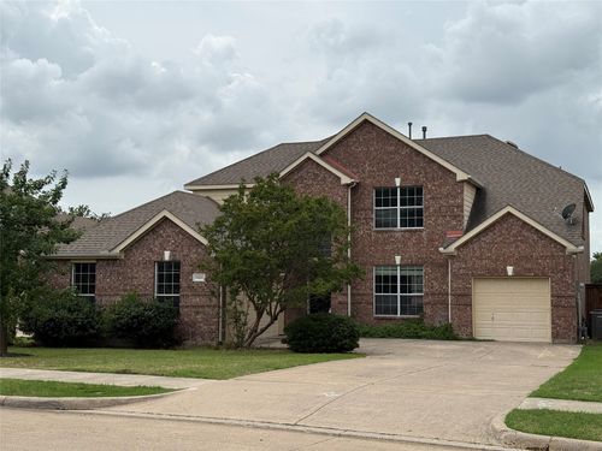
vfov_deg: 30.3
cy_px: 226
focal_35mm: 48
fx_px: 835
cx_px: 301
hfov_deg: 39.7
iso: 64
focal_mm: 6.76
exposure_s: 1/8772
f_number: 1.78
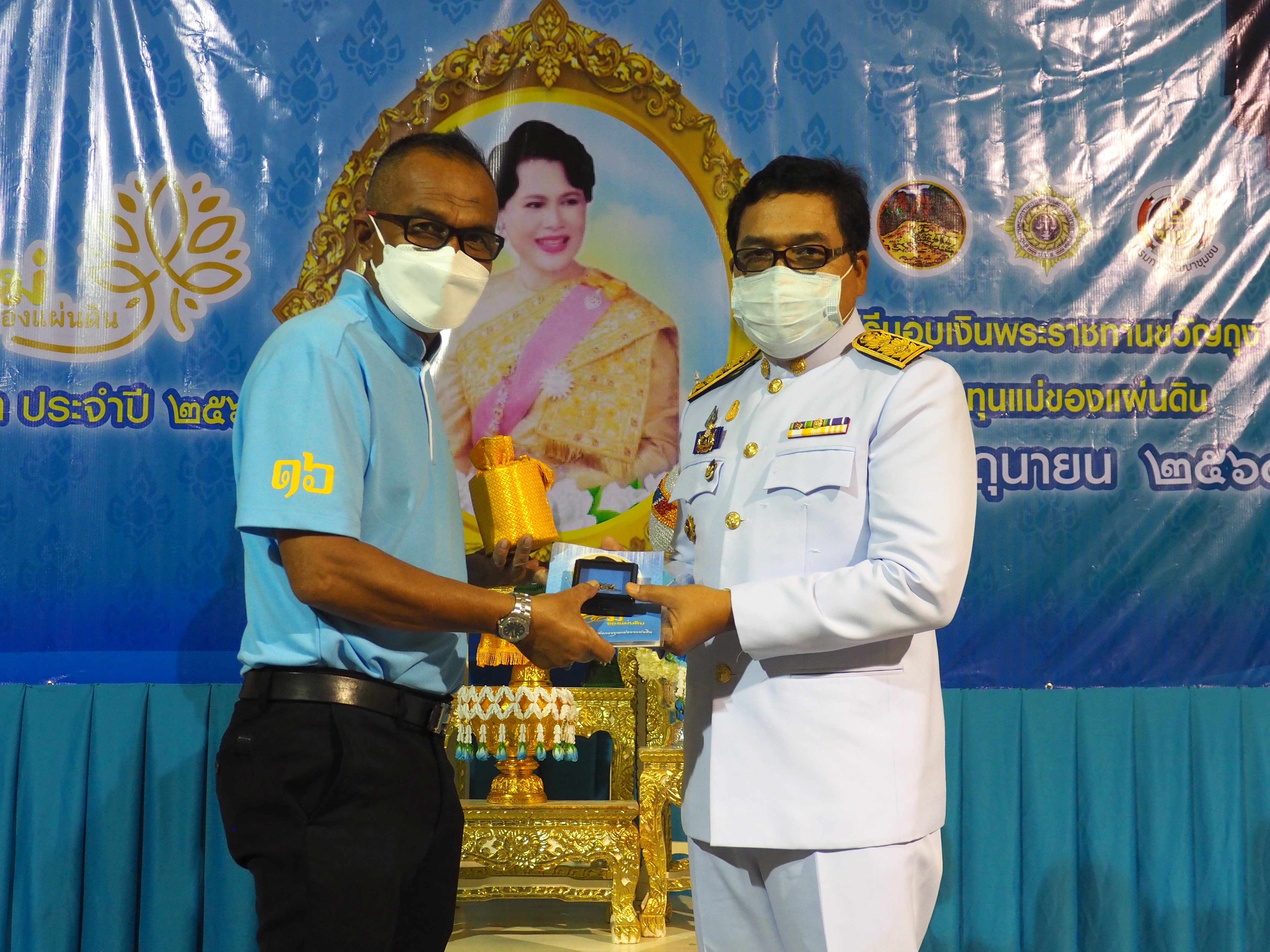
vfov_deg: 32.9
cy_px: 476
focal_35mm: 44
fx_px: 1614
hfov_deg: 42.9
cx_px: 635
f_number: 4.9
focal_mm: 22
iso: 1000
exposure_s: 1/60
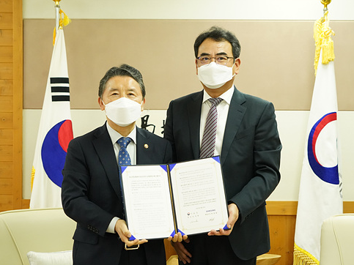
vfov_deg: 18.4
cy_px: 134
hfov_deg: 24.4
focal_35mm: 80
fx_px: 818
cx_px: 177
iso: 8000
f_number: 6.3
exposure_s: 1/320
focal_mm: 73
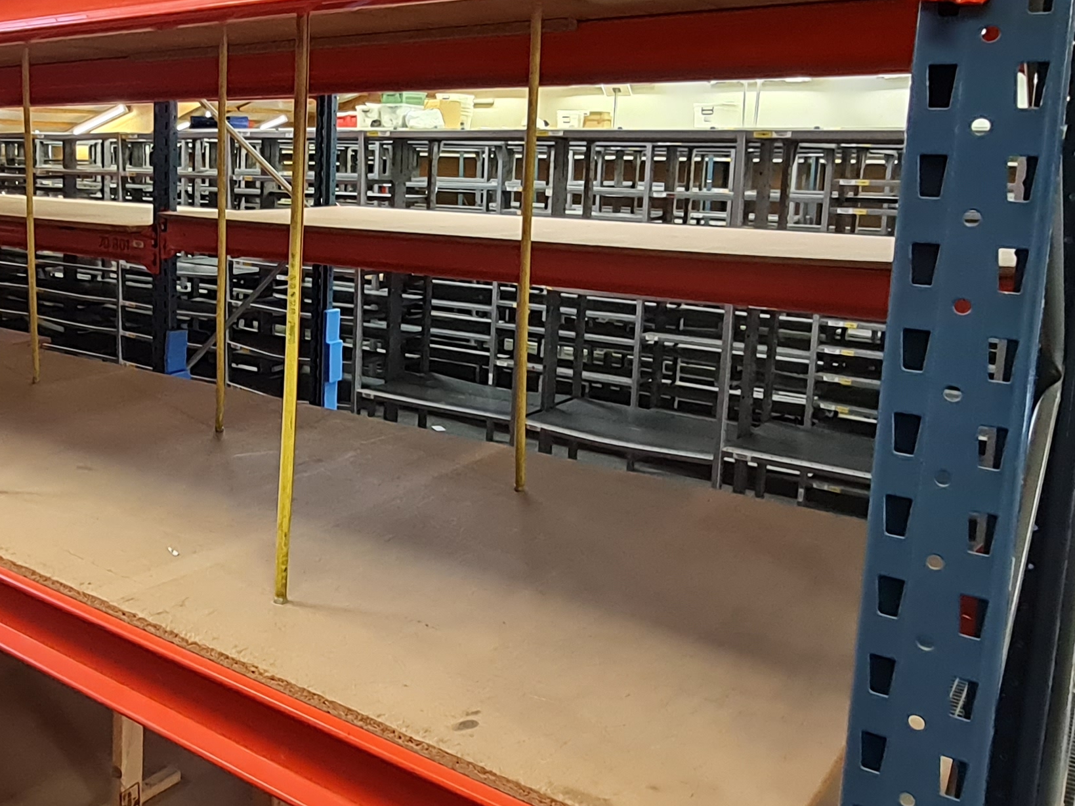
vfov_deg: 43.6
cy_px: 271
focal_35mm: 32
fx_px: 994
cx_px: 246
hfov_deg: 53.7
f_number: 2.2
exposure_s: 1/50
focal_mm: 1.74
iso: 250
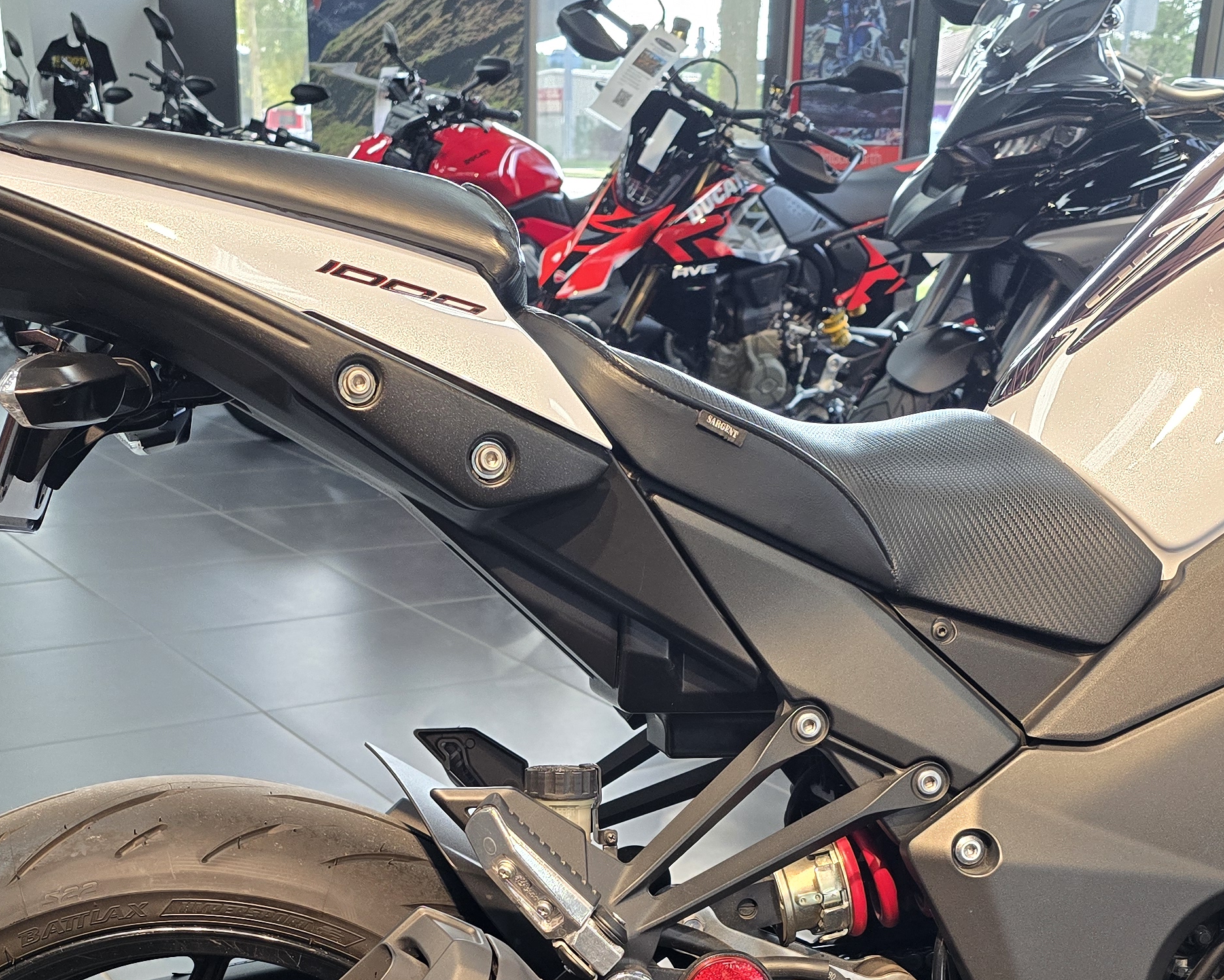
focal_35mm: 48
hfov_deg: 38.7
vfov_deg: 29.7
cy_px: 945
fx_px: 1739
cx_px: 507
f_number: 1.7
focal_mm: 6.3
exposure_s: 1/120
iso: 200
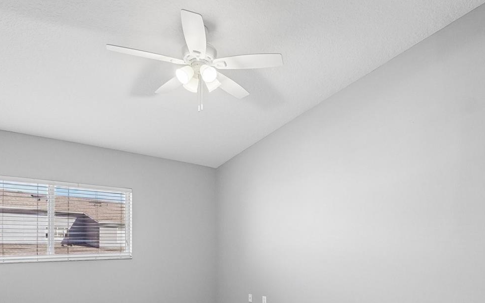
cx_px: 272
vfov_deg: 46.7
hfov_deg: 72.3
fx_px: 330
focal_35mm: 25
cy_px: 242
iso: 1000
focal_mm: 10
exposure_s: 1/30
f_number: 8
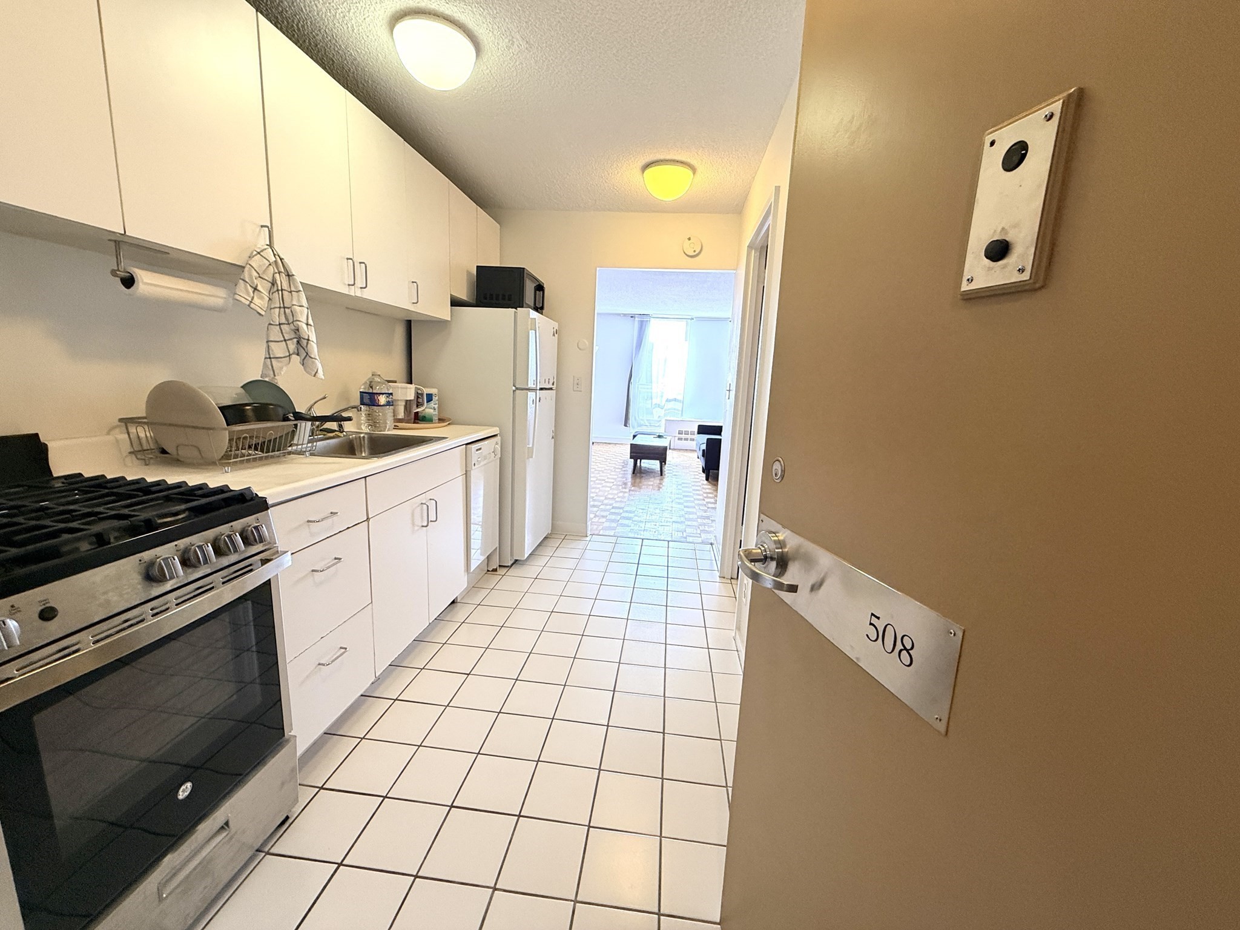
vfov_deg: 85.7
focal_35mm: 14
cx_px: 620
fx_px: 502
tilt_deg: -9.9
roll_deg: -2.2
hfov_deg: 102.1
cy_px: 465
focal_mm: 2.22
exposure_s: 1/120
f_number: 2.2
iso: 250
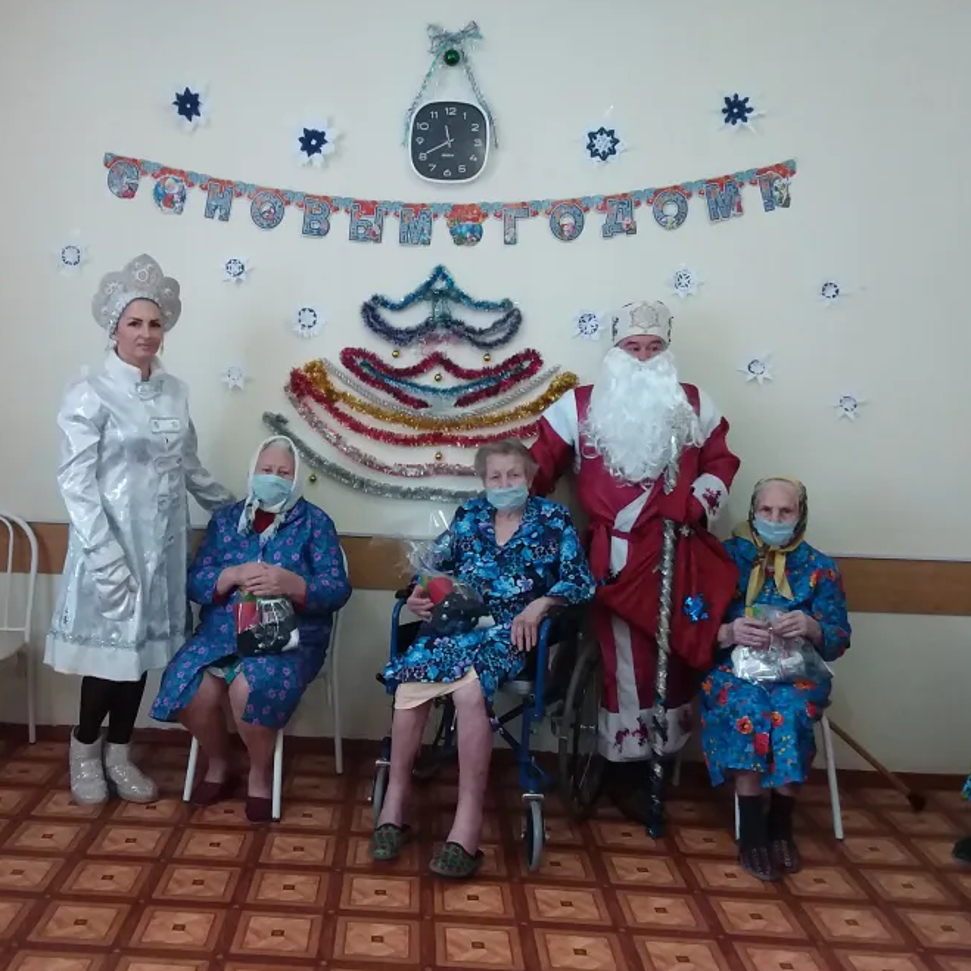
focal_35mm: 34
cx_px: 363
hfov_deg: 48.0
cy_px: 491
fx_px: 1079
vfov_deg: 48.4
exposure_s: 1/33
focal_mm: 2.91
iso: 200
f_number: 1.9
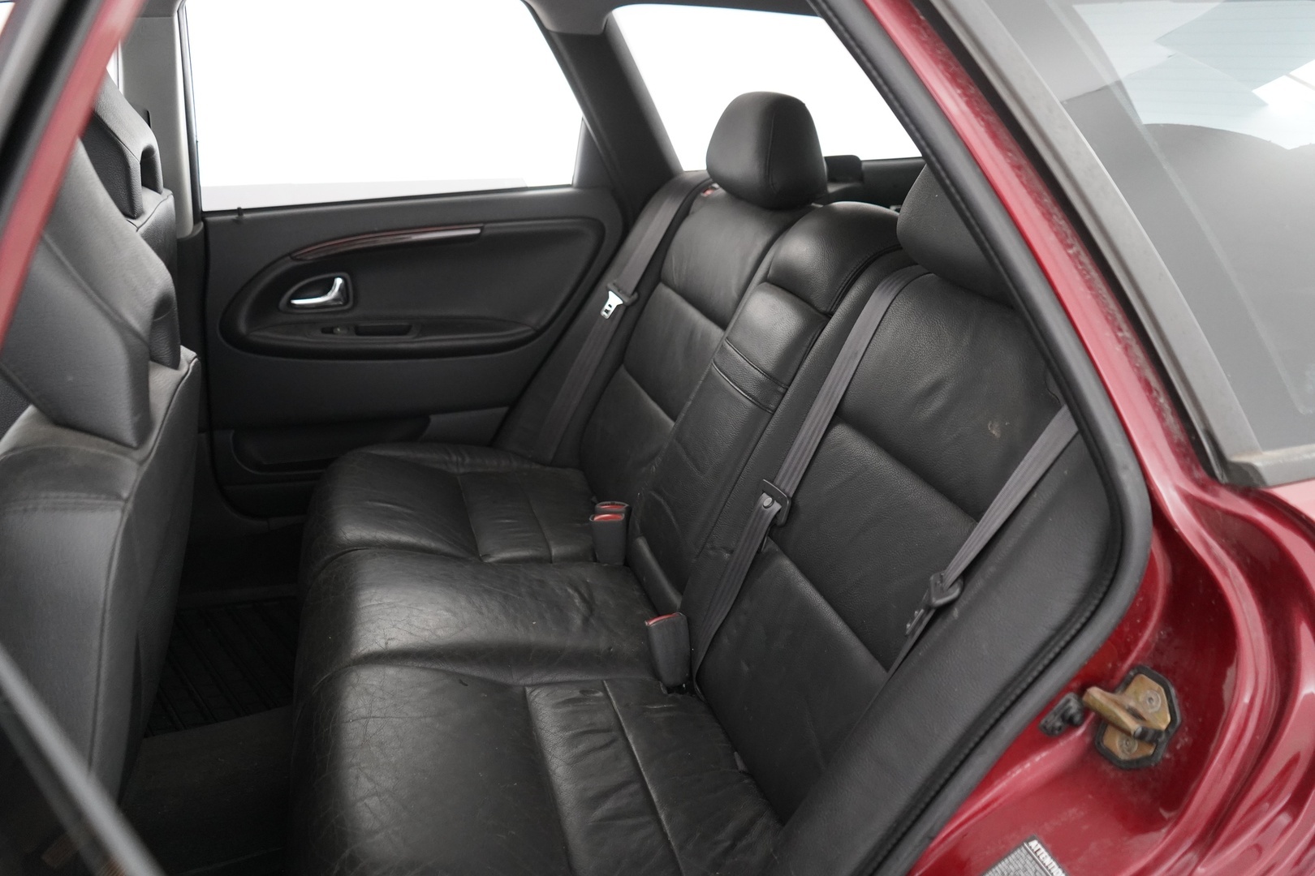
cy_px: 438
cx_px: 658
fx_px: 1023
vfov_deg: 46.4
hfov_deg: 65.5
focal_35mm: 28
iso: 5000
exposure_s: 1/40
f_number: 3.5
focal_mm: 28
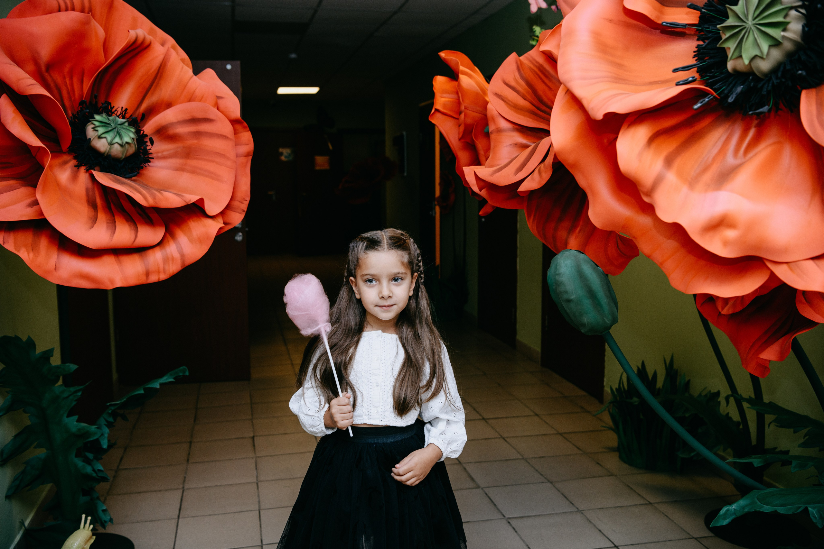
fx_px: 801
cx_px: 412
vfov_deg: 37.9
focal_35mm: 35
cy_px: 274
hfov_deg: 54.4
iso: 320
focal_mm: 35
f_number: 4
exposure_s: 1/160
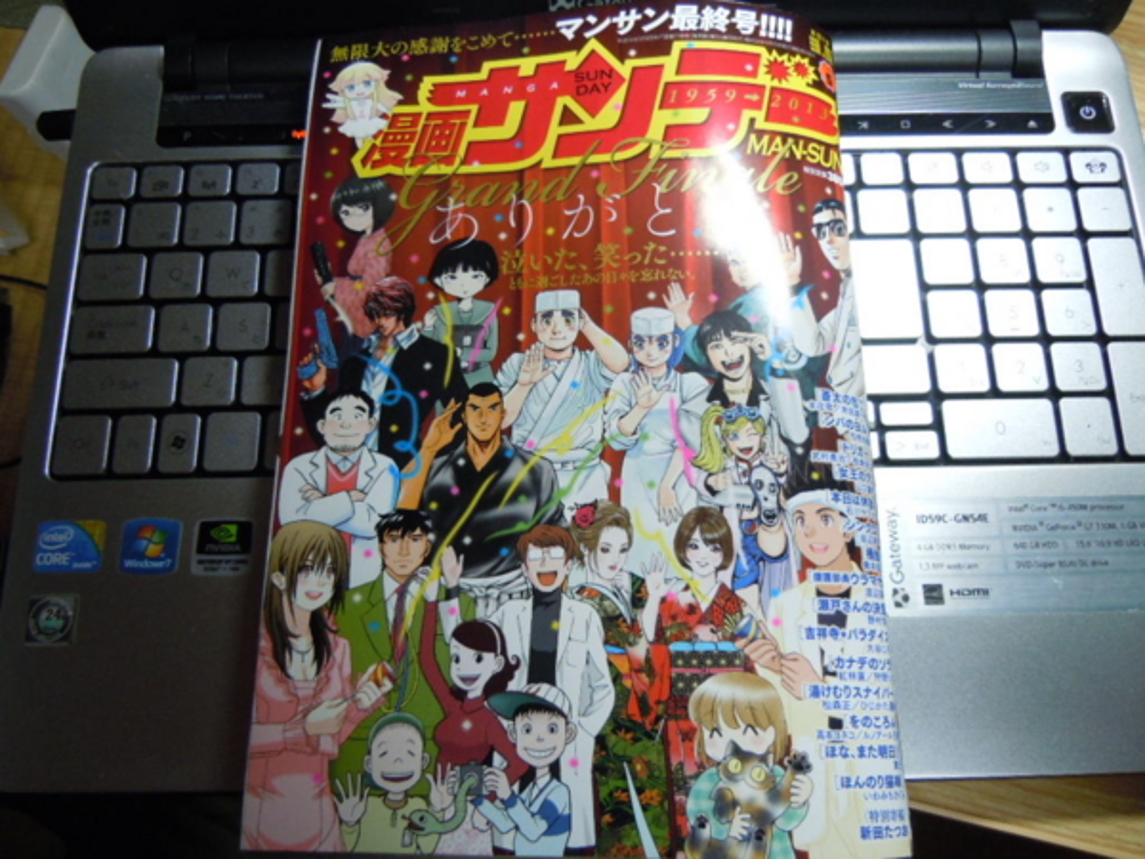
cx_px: 572
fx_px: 992
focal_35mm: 30
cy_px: 430
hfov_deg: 60.0
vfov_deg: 46.8
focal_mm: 5.4
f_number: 3.5
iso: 400
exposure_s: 1/50
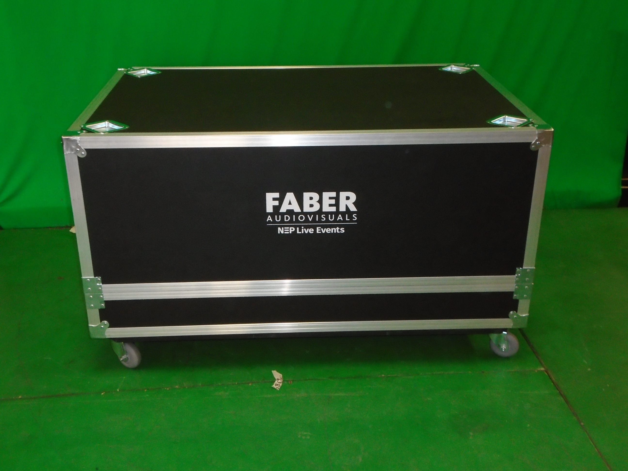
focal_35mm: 42
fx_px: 762
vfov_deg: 34.3
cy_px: 236
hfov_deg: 44.8
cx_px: 314
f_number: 4.1
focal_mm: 7.4
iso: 400
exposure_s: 1/50
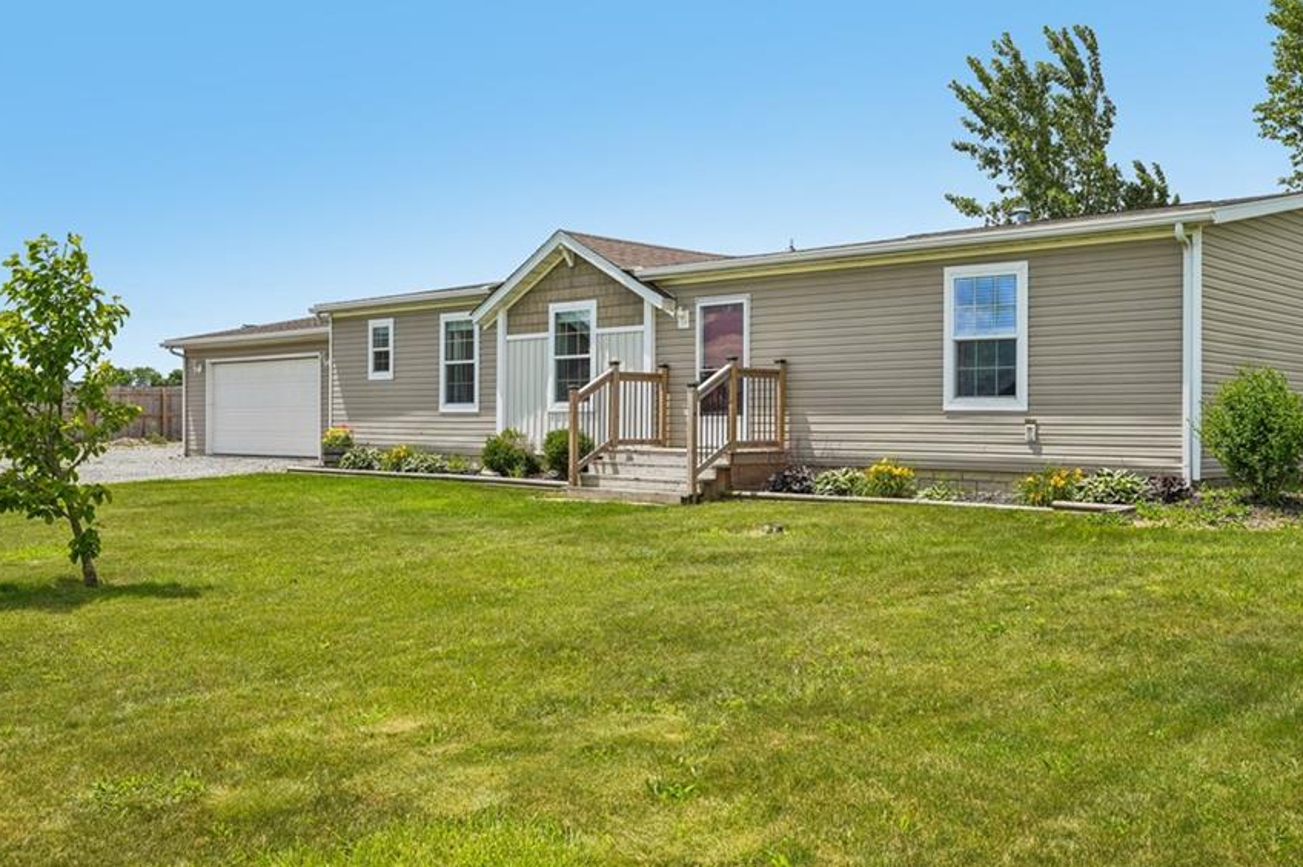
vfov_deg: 37.8
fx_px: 1266
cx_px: 718
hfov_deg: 54.4
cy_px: 425
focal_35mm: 35
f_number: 8
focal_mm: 29
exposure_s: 1/500
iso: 100
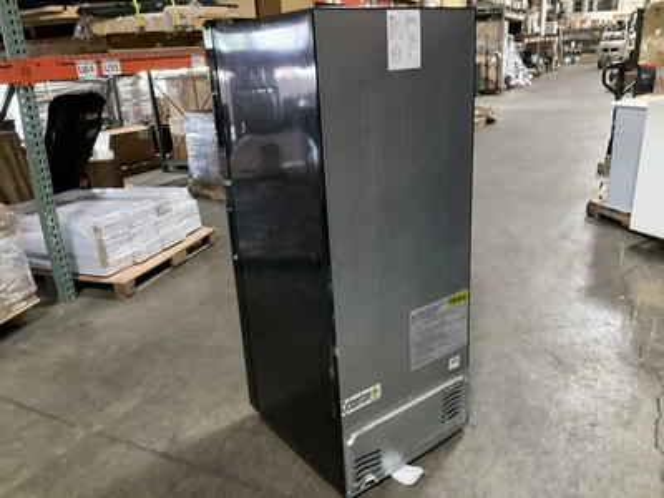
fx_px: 556
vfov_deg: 48.2
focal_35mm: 29
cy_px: 249
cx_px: 332
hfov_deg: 61.7
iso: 500
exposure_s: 1/30
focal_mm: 3
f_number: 1.8
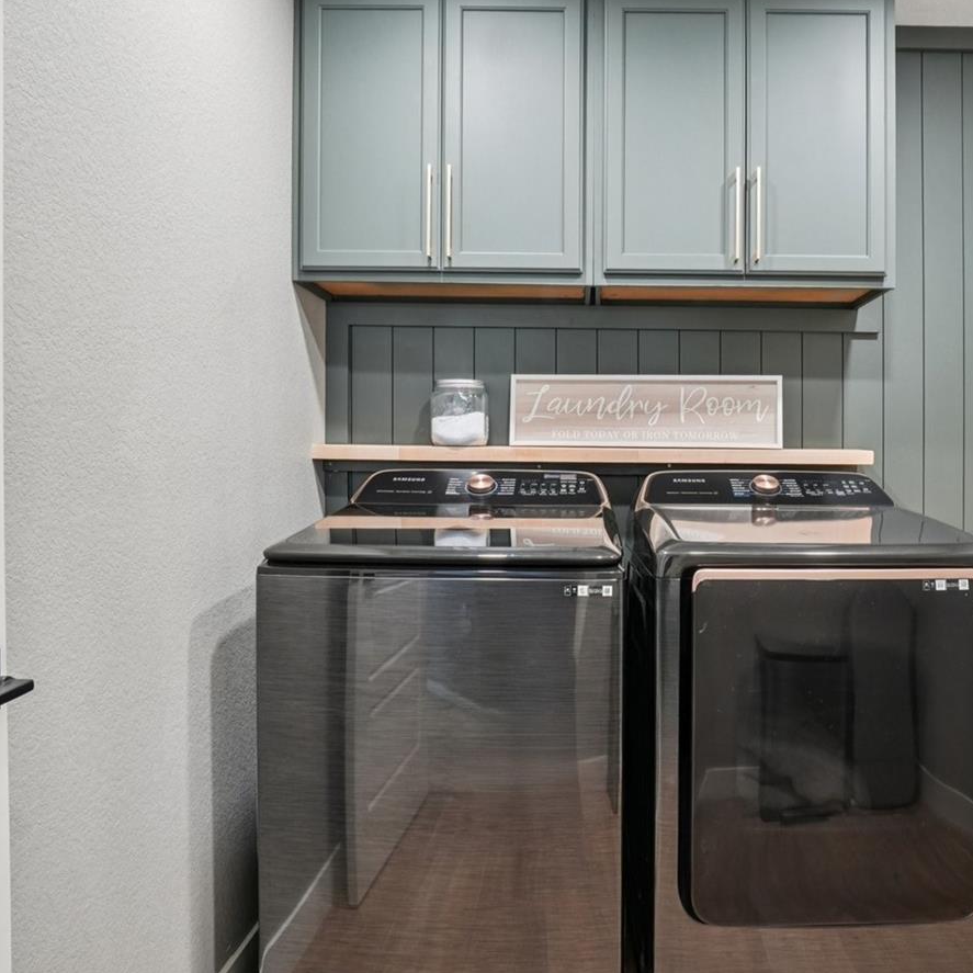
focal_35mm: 23
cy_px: 455
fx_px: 731
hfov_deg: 66.2
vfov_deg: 67.2
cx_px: 612
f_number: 8
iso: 400
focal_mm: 10
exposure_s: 1/6
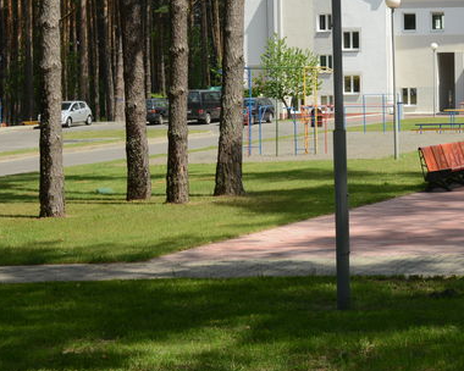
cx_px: 620
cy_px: 73
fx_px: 1318
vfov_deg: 15.9
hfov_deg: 18.4
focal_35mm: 96
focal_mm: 38
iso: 320
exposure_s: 1/400
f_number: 10
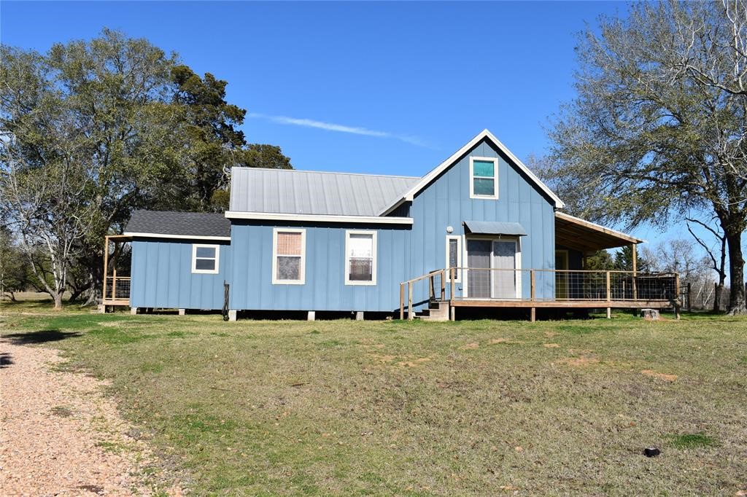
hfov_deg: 59.5
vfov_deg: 41.7
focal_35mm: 32
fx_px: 653
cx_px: 374
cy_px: 248
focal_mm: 21
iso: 200
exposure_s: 1/500
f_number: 11
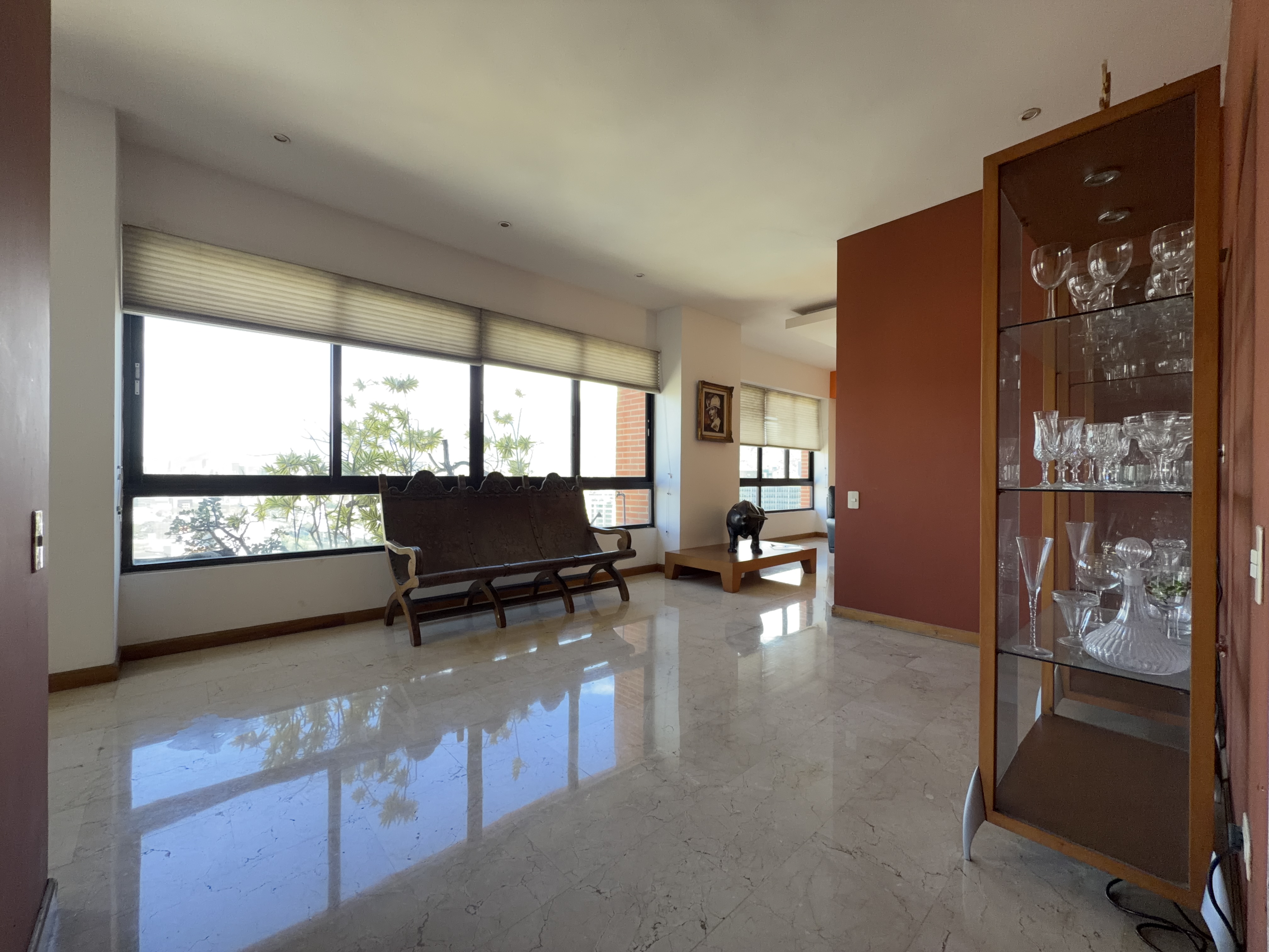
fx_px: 513
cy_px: 476
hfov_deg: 102.1
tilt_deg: -0.1
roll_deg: +0.3
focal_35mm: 14
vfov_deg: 85.7
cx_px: 634
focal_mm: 2.22
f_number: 2.2
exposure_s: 1/50
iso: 64
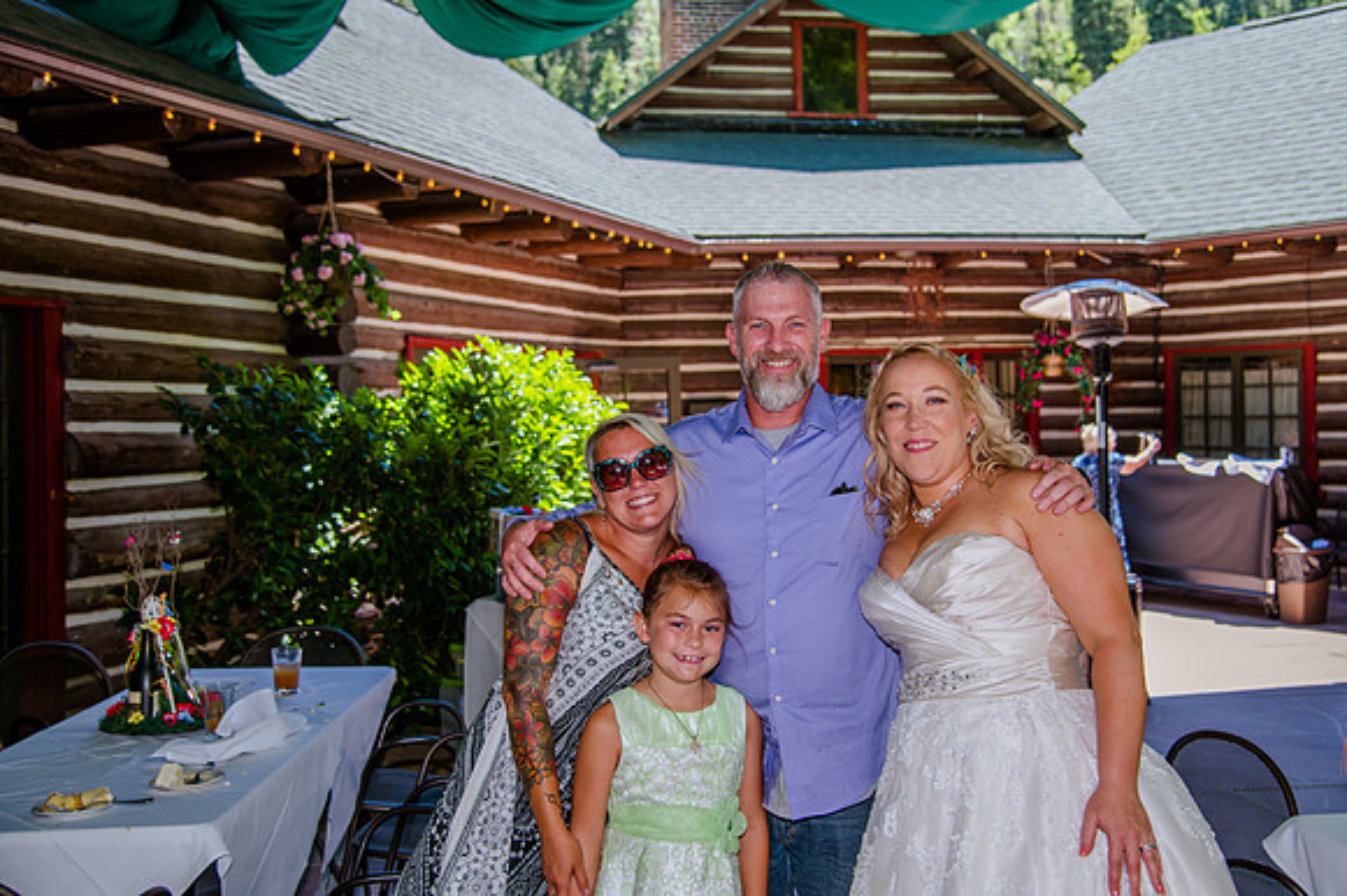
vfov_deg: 35.3
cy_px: 418
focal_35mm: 38
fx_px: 1409
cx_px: 714
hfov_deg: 51.1
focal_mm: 35
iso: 320
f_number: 4
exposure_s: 1/400
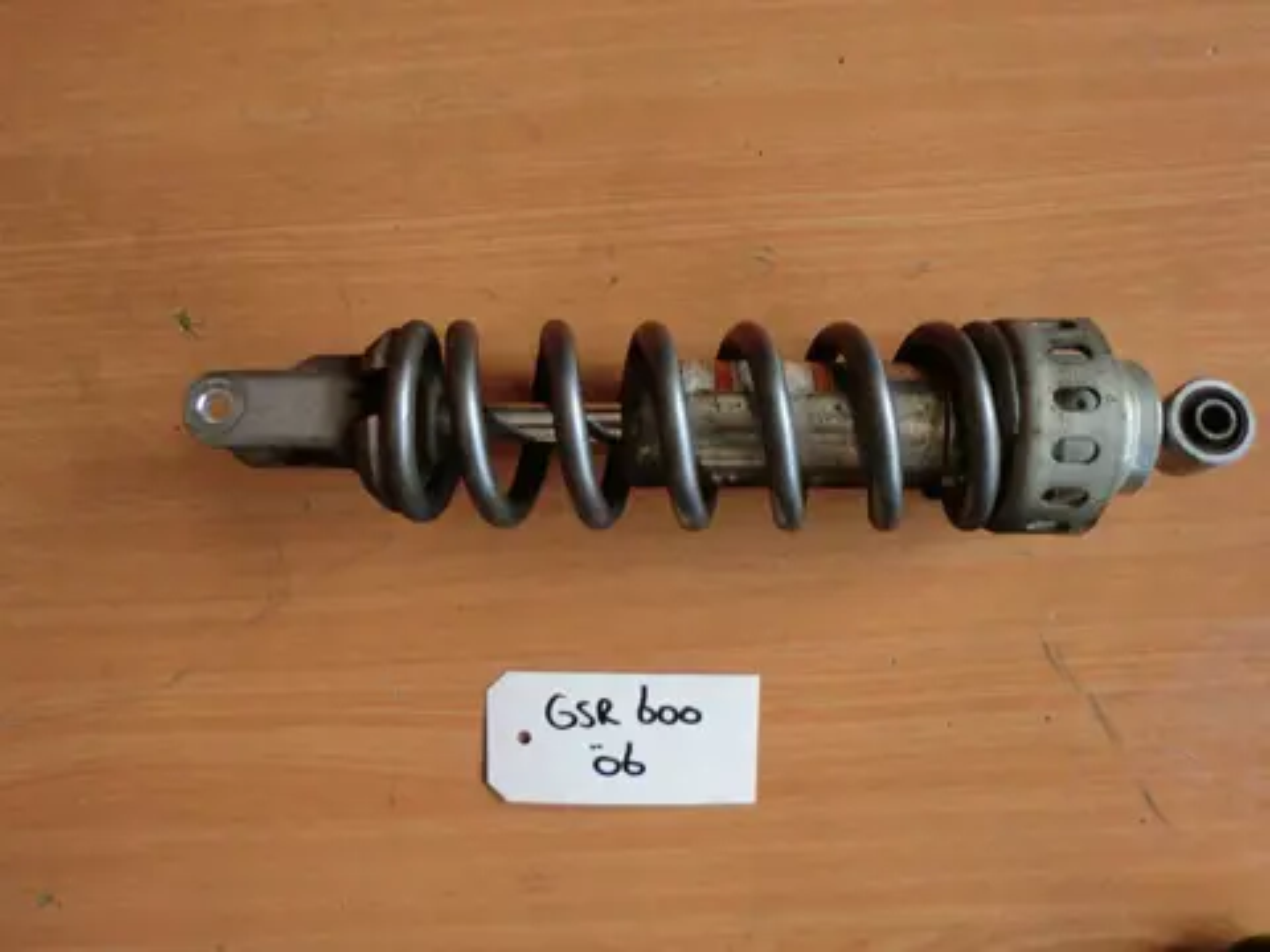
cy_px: 476
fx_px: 991
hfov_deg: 65.3
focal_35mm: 27
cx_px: 635
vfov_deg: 51.4
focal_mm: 4.9
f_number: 3.2
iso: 50
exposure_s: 1/125
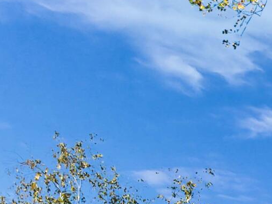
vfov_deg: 8.7
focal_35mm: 143
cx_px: 724
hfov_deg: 10.9
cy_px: 601
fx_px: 1123
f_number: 2.8
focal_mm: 12.29
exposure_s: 1/80
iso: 120
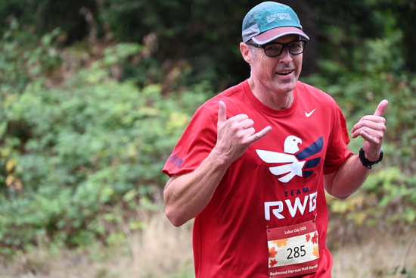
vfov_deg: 6.9
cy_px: 139
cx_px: 208
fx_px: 2312
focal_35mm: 200
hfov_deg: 10.3
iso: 1000
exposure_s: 1/250
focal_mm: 200
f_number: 6.3
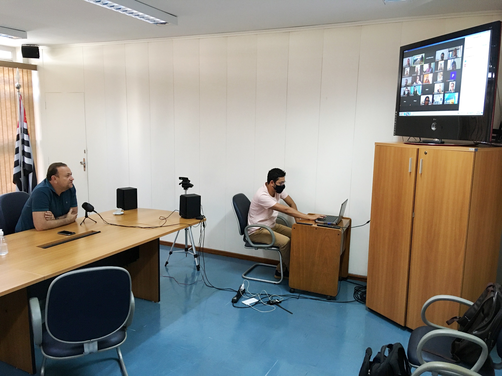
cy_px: 188
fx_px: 421
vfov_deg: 48.2
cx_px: 251
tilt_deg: -10.7
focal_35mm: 29
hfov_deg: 61.7
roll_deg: -0.1
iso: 125
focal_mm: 4.15
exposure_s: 1/30
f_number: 2.2
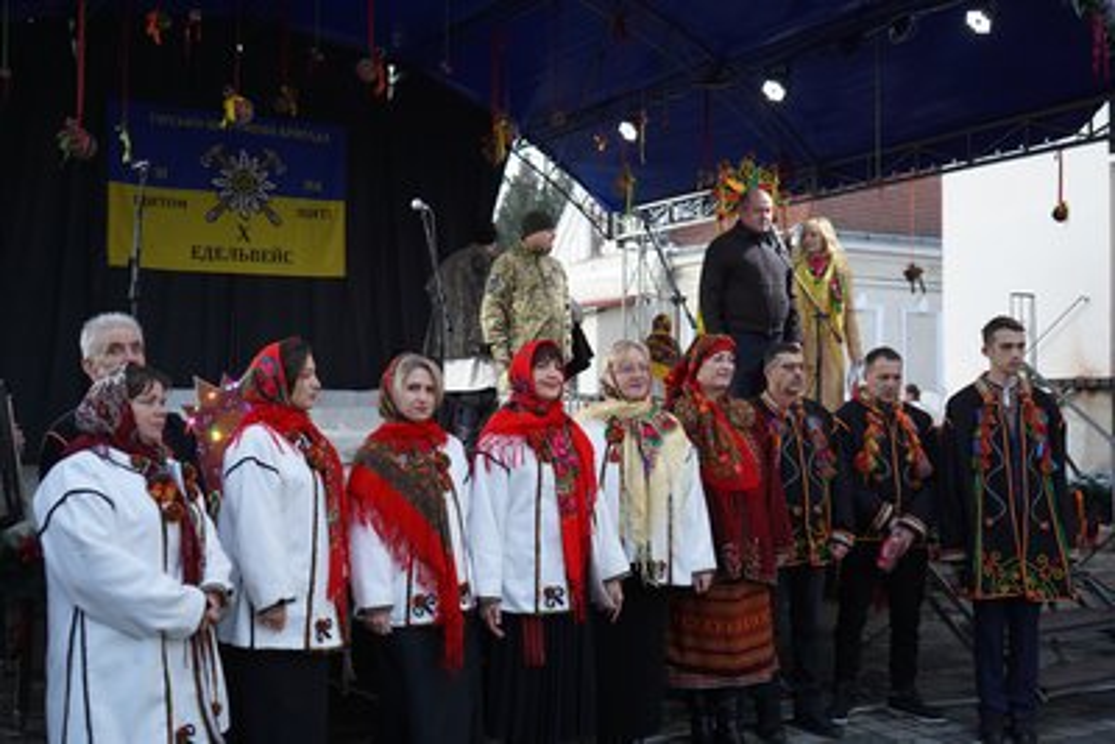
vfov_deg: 35.1
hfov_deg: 50.7
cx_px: 558
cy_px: 372
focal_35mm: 38
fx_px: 1177
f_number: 4
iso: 2500
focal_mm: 38
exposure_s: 1/160
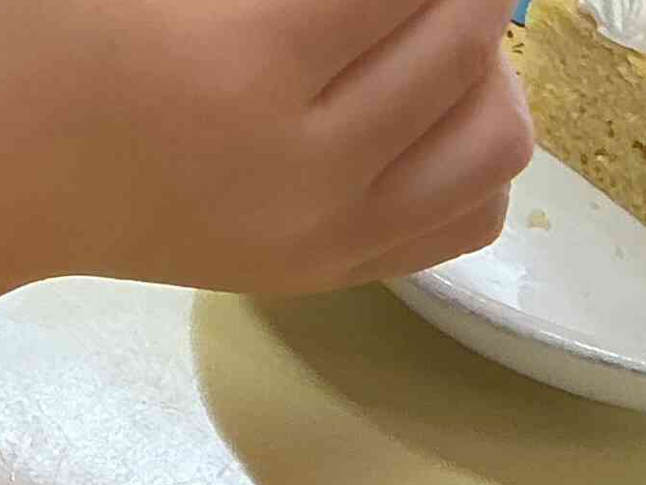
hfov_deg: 11.1
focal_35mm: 175
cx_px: -117
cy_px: -738
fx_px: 3266
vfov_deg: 7.8
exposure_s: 1/50
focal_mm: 3
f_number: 1.8
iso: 64
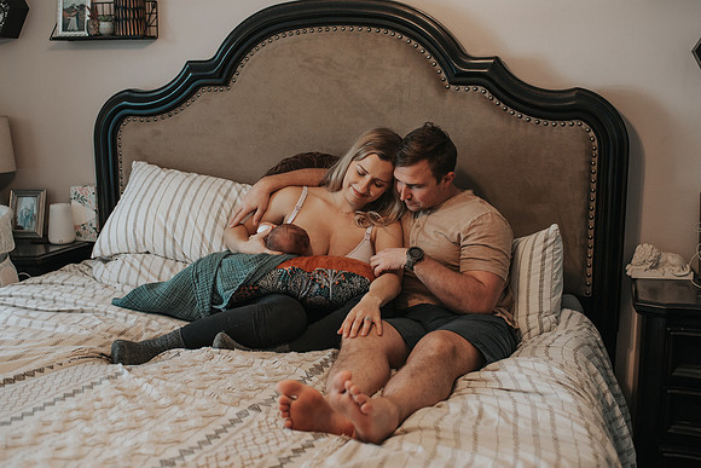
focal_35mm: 40
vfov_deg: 33.2
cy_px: 216
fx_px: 783
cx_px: 349
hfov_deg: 48.2
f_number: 2.8
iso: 1000
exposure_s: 1/250
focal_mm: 35
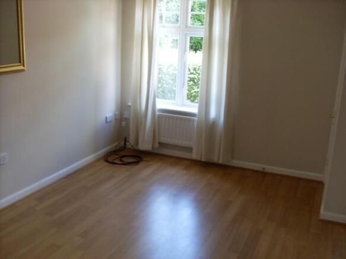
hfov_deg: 49.0
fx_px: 380
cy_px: 130
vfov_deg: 37.7
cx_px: 173
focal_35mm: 38
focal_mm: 6.3
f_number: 3
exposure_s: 1/45
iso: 100
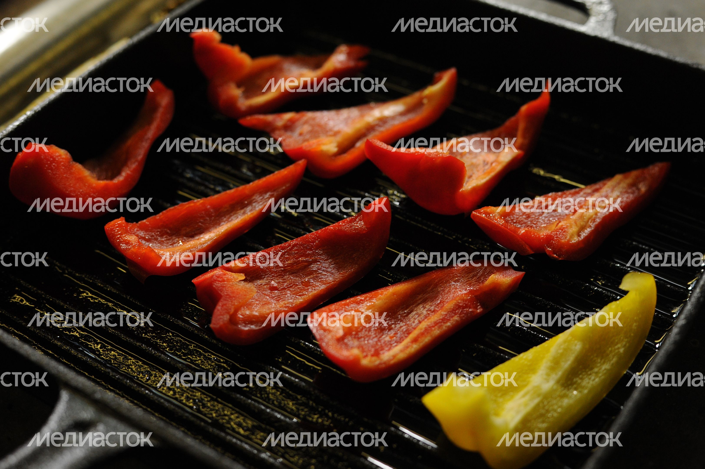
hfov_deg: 39.6
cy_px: 234
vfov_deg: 27.0
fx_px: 979
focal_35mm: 50
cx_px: 352
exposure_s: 1/400
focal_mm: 50
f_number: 5.6
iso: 2000
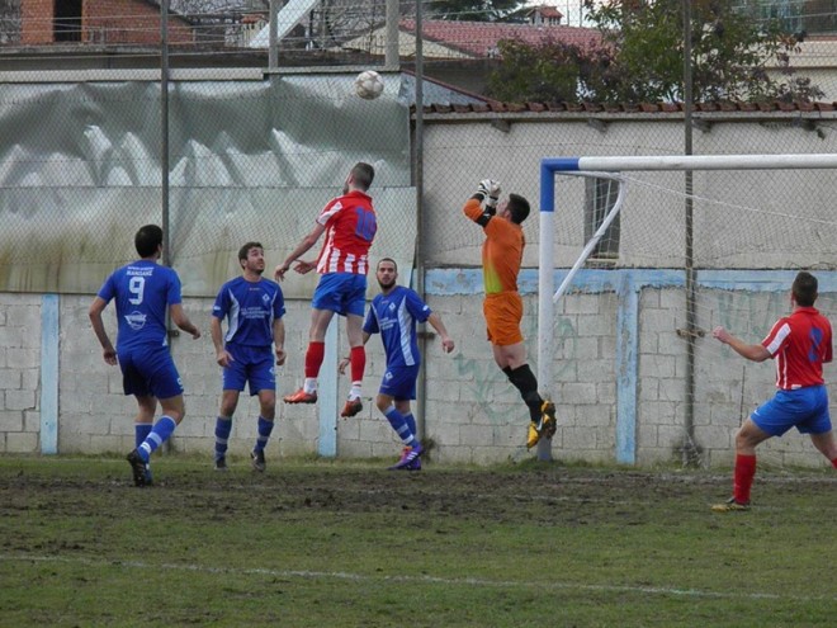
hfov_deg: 6.2
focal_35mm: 321
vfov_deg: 4.6
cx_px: 418
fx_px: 7762
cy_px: 314
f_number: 5.4
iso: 500
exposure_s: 1/1000
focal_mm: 57.7
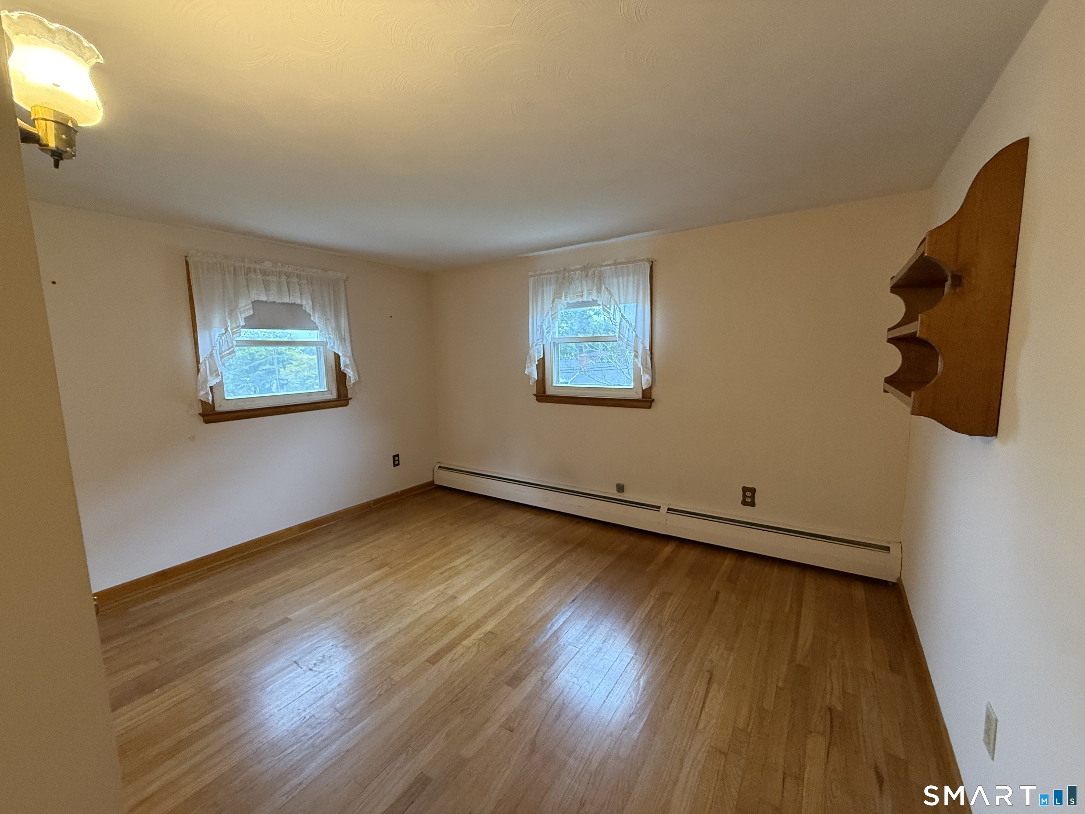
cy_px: 407
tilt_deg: -7.0
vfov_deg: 85.7
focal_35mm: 14
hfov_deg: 102.1
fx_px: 439
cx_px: 542
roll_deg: +1.5
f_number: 2.2
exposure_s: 1/60
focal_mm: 2.22
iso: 320
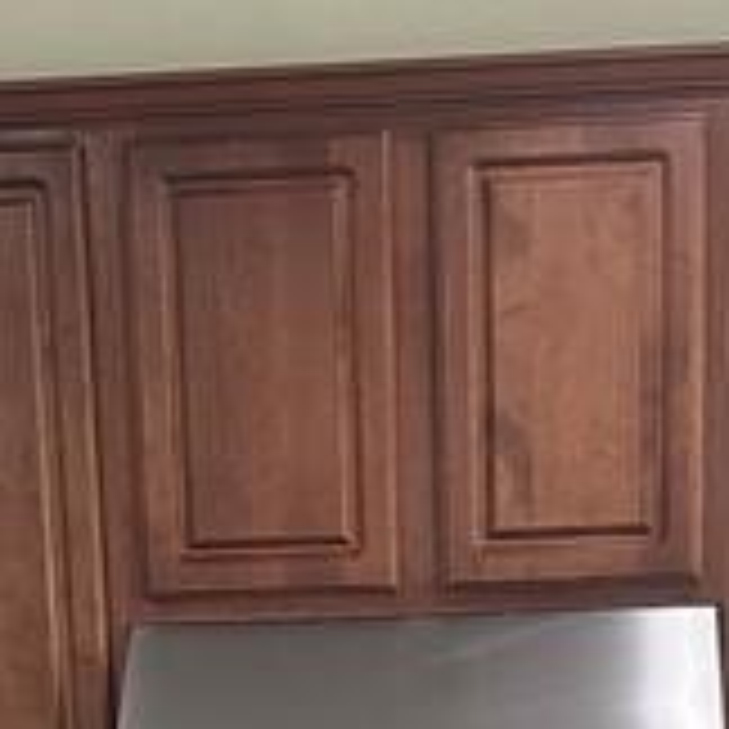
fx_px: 2597
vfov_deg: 14.6
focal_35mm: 109
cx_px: 324
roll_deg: +2.1
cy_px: 1174
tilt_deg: -13.4
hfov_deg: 16.0
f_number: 1.5
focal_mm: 5.7
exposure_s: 1/60
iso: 200
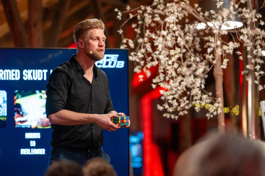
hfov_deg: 11.3
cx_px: 132
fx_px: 1339
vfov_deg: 7.5
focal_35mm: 182
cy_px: 88
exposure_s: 1/100
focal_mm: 182
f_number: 2.8
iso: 2000
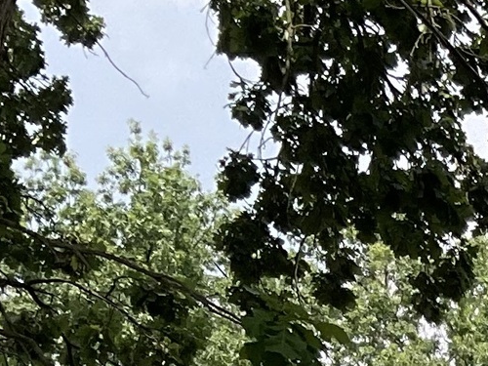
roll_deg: -1.3
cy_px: 920
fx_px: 2509
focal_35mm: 178
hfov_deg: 10.2
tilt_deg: +4.3
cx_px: 989
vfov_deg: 7.7
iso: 16
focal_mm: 3
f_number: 1.8
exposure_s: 1/1121
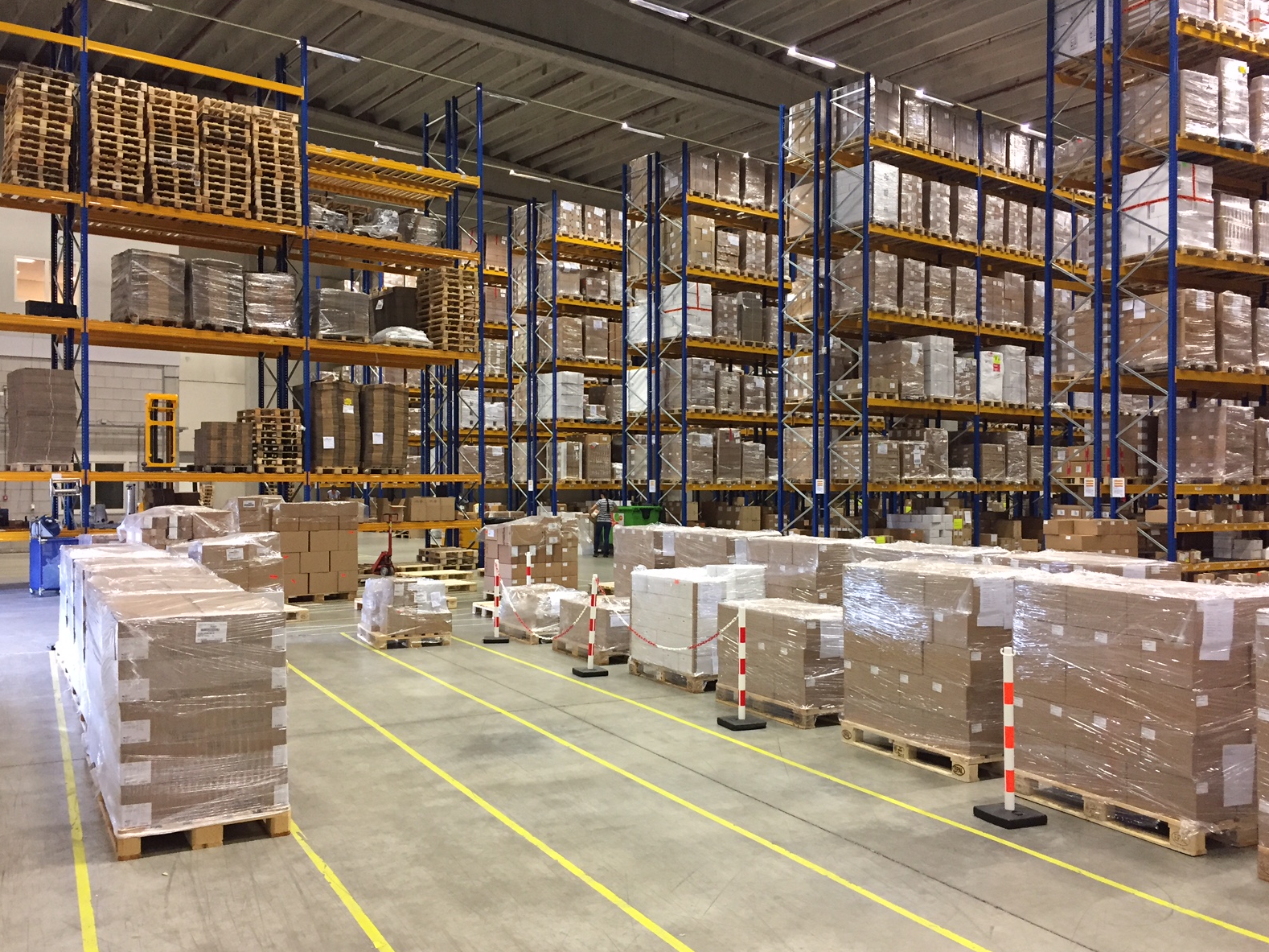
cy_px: 485
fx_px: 1100
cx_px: 641
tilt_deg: +0.2
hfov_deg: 60.0
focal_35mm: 30
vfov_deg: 46.8
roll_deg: -0.2
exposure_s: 1/33
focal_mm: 4.15
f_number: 2.2
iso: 200
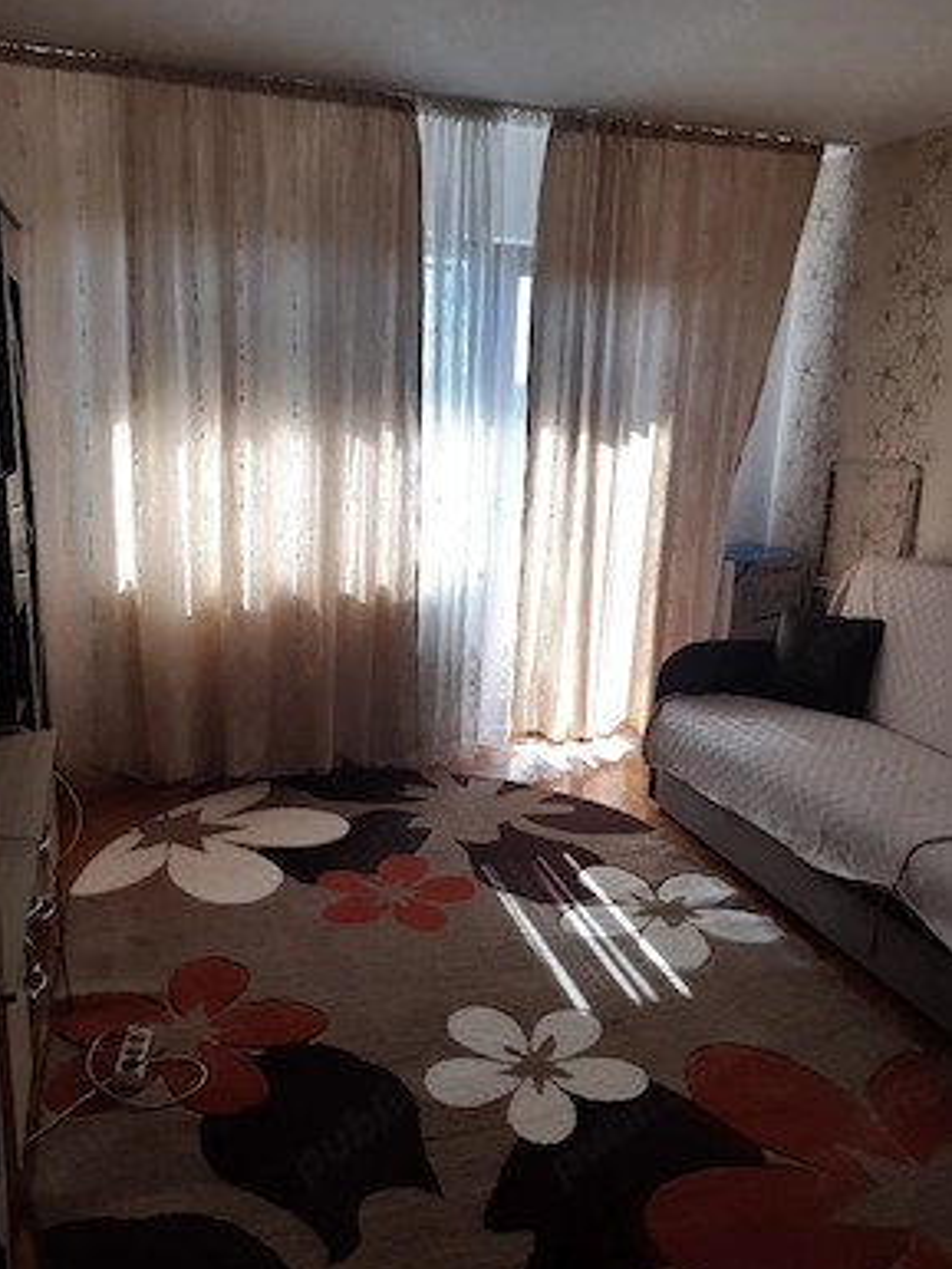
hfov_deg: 51.4
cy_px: 626
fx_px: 990
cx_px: 464
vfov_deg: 65.3
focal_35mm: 27
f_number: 1.7
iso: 40
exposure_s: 1/167
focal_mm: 3.92
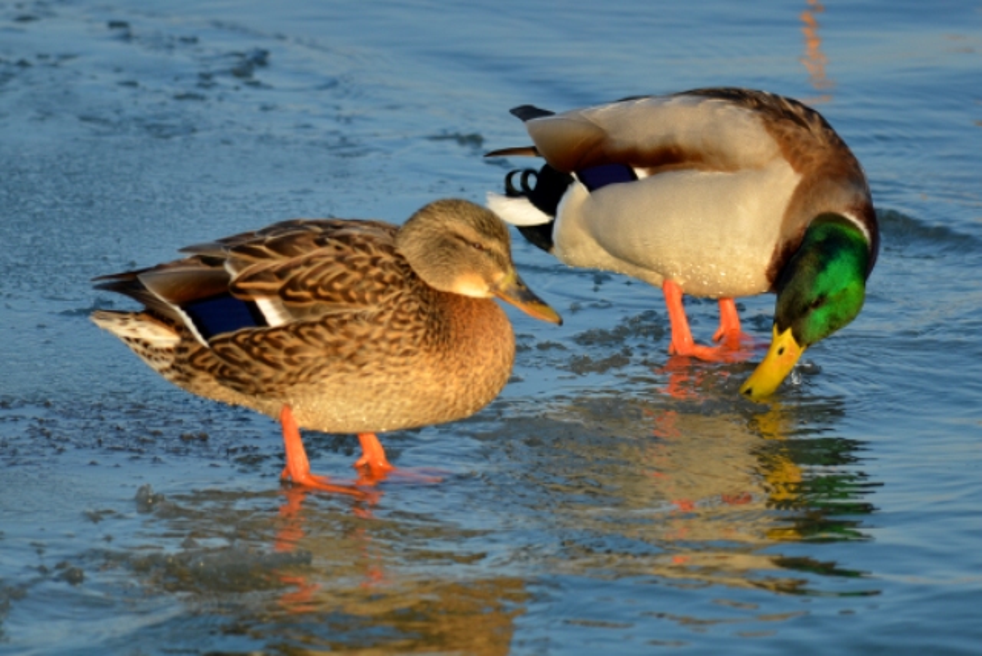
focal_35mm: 750
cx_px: 491
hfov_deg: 2.7
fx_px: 20462
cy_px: 328
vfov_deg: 1.8
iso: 200
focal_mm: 500
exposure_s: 1/400
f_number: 6.7
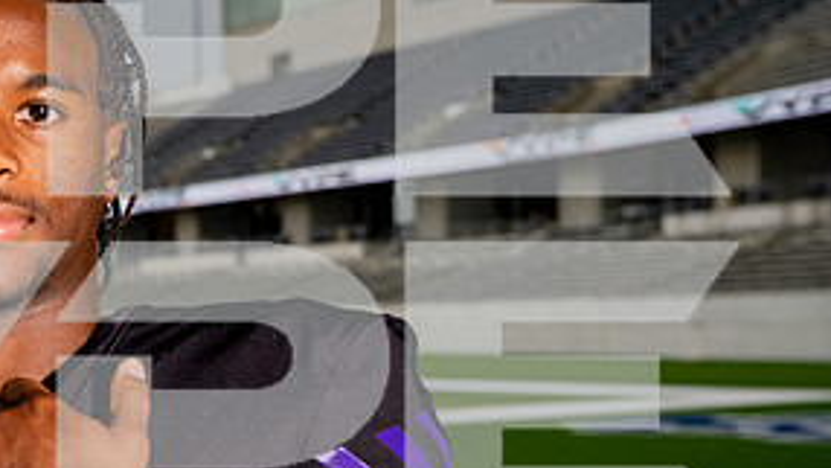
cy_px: 397
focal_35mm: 85
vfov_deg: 14.1
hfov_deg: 23.9
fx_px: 1873
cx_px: 0
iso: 1000
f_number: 5
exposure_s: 1/1600
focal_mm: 40
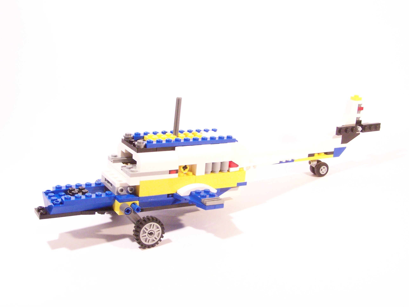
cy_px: 154
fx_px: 567
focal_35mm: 48
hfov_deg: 39.7
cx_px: 204
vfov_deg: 30.3
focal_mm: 8
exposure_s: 1/20
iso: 400
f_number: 3.6
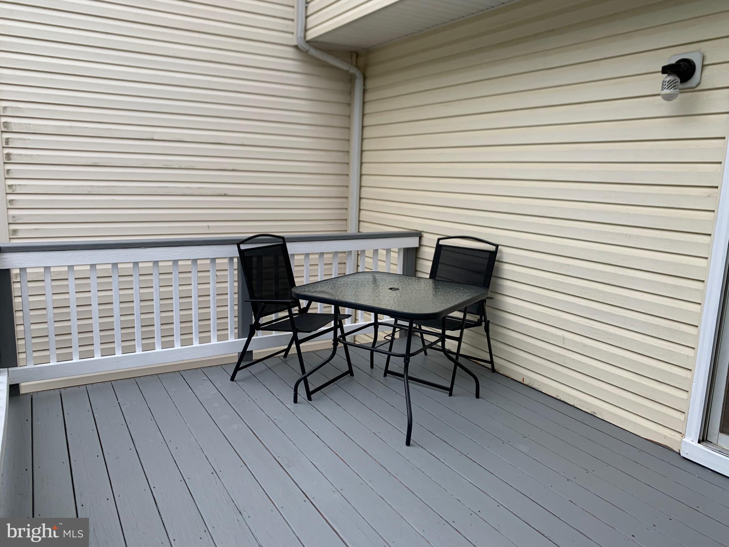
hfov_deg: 67.3
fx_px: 548
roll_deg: -2.4
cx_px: 364
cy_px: 274
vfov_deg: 53.1
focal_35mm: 26
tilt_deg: -10.0
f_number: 1.8
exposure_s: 1/121
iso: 25
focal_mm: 4.25
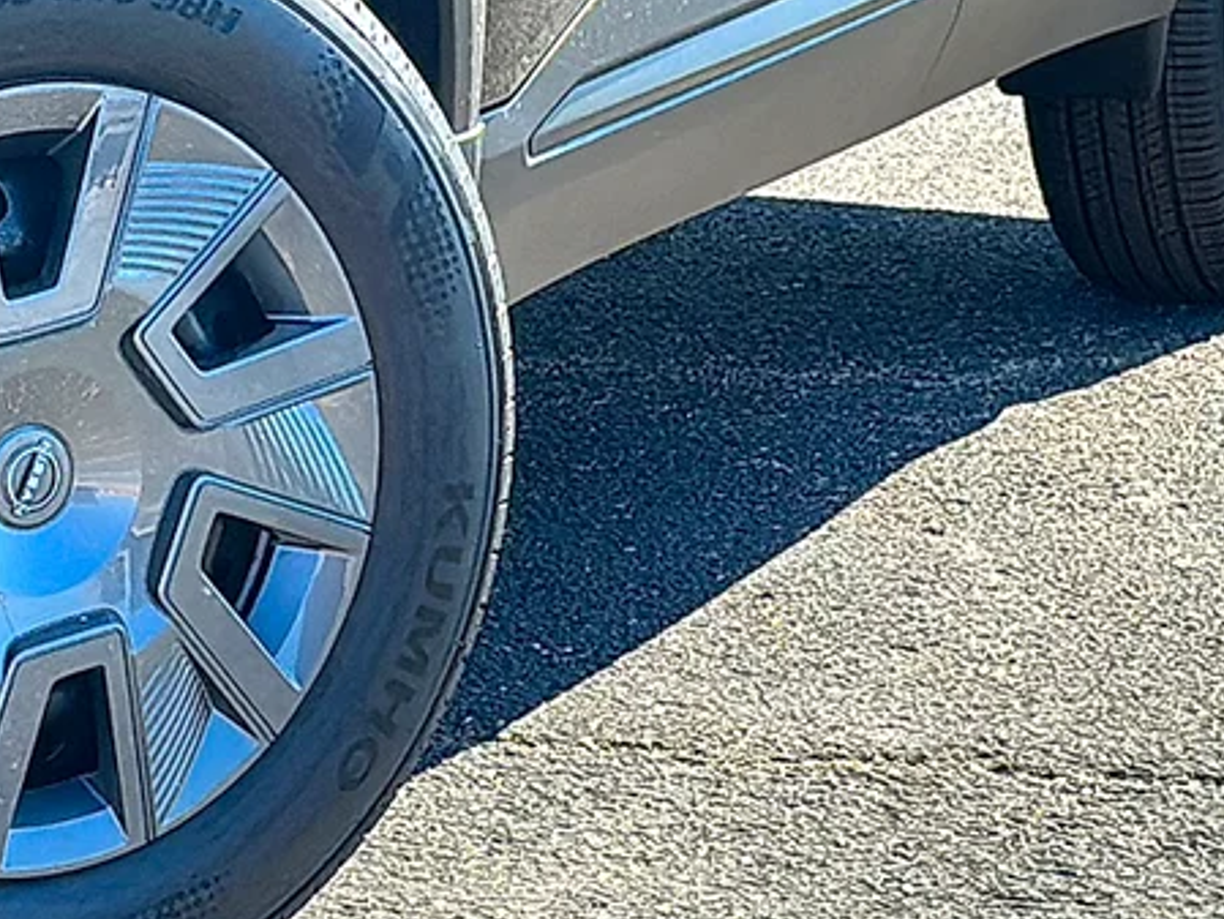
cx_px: 483
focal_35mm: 134
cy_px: 470
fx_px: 4739
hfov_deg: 14.7
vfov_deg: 11.1
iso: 80
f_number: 1.78
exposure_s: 1/1996
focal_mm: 6.86
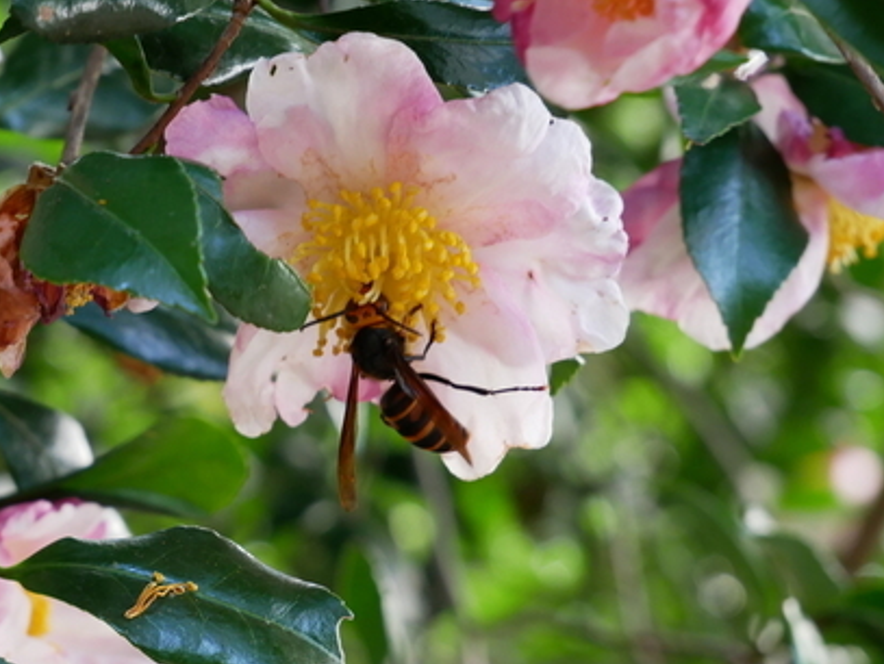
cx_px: 345
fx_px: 4524
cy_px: 366
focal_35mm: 177
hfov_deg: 11.2
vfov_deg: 8.4
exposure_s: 1/25
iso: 800
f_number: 5.6
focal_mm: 60
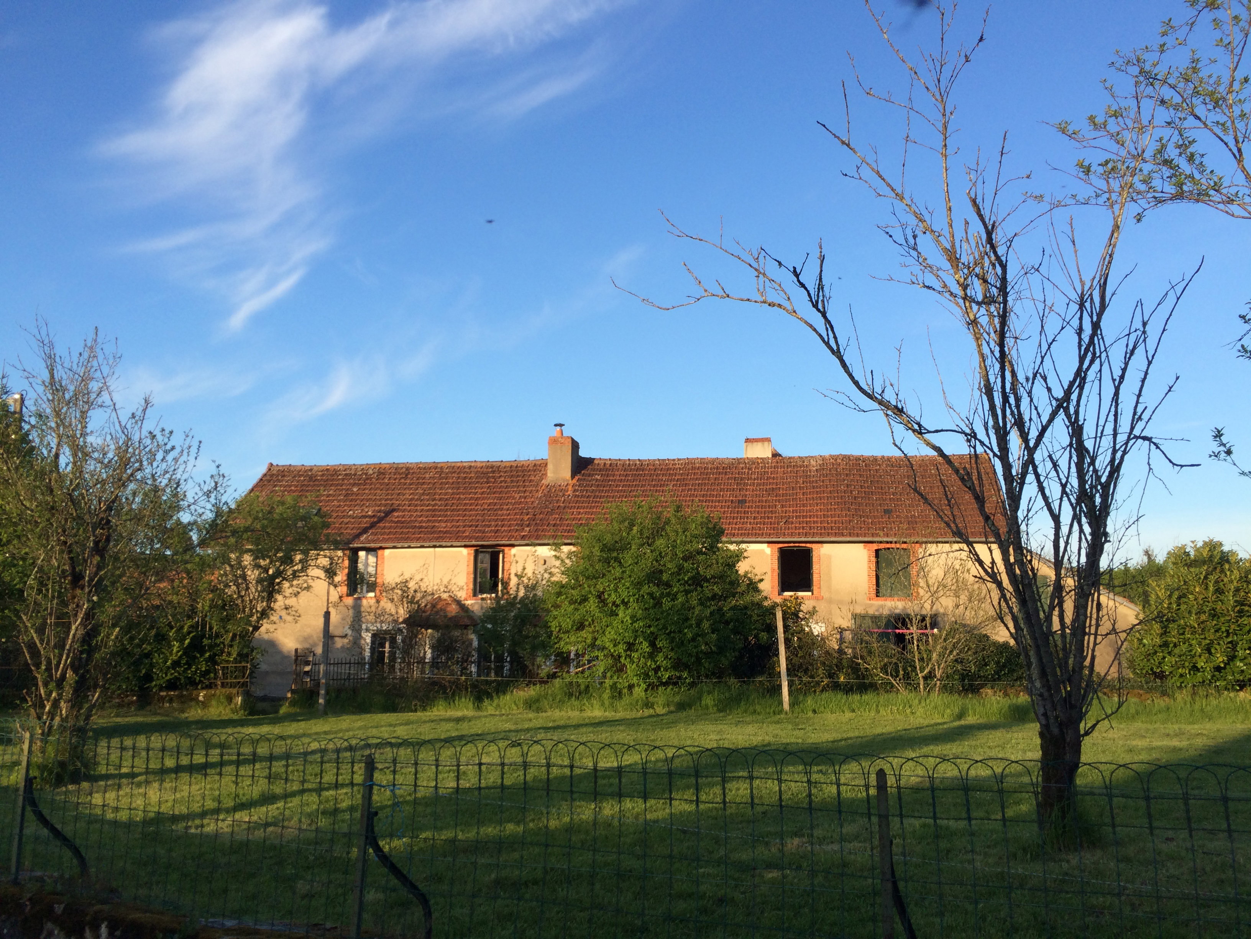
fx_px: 1048
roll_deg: +0.2
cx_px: 626
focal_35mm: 29
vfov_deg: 48.2
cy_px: 470
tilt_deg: +8.0
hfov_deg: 61.7
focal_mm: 4.15
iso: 32
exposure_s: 1/733
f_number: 2.2
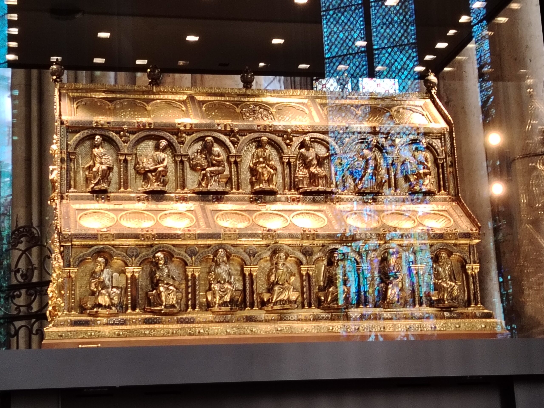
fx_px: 1147
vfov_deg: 20.2
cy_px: 204
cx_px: 272
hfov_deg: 26.7
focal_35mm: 73
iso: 959
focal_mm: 5.25
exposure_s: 1/33.3
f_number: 1.75
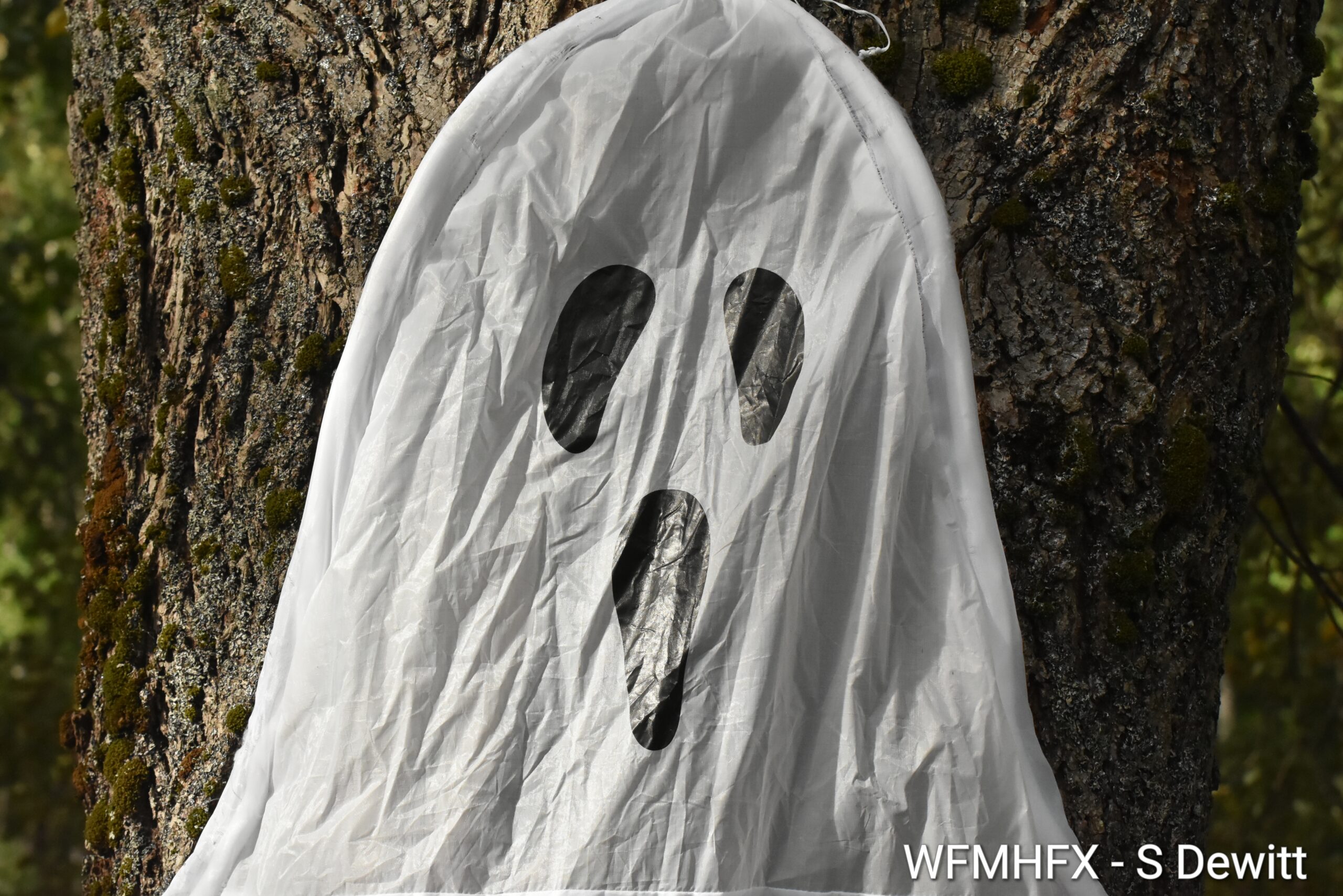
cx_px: 672
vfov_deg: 13.0
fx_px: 3917
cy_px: 448
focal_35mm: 105
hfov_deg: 19.5
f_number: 8
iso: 2500
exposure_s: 1/1250
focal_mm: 70
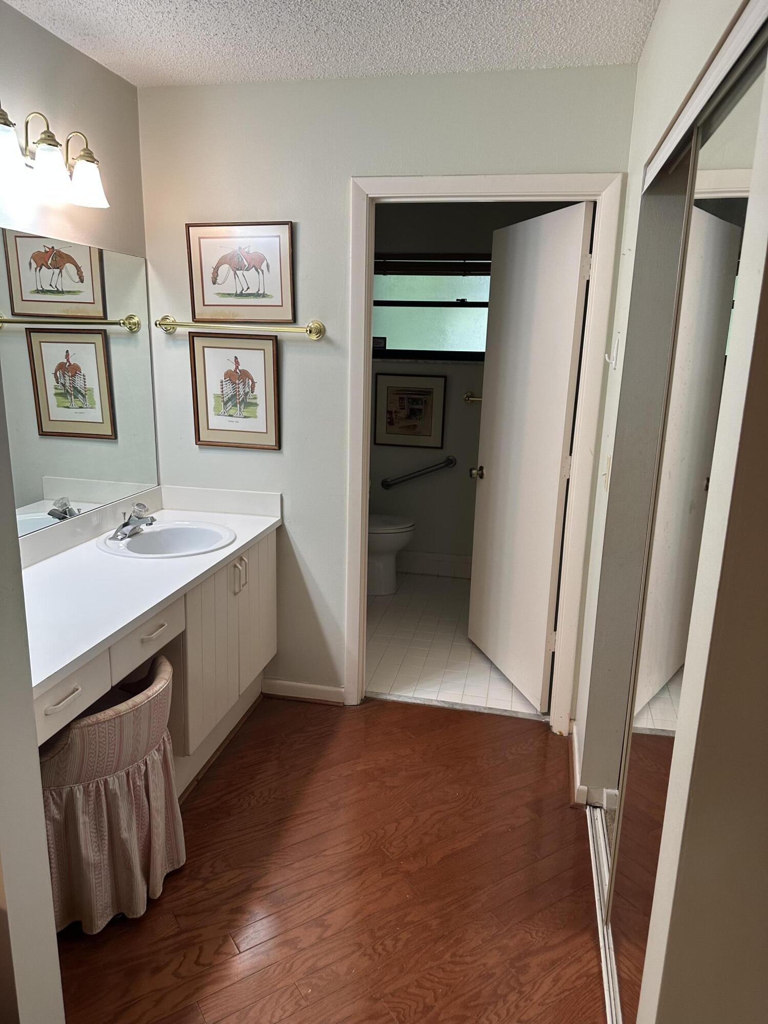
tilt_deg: -15.6
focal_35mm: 24
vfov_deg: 71.6
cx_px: 384
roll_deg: -2.1
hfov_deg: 56.8
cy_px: 512
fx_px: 710
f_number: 1.78
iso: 125
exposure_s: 1/120
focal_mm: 6.86
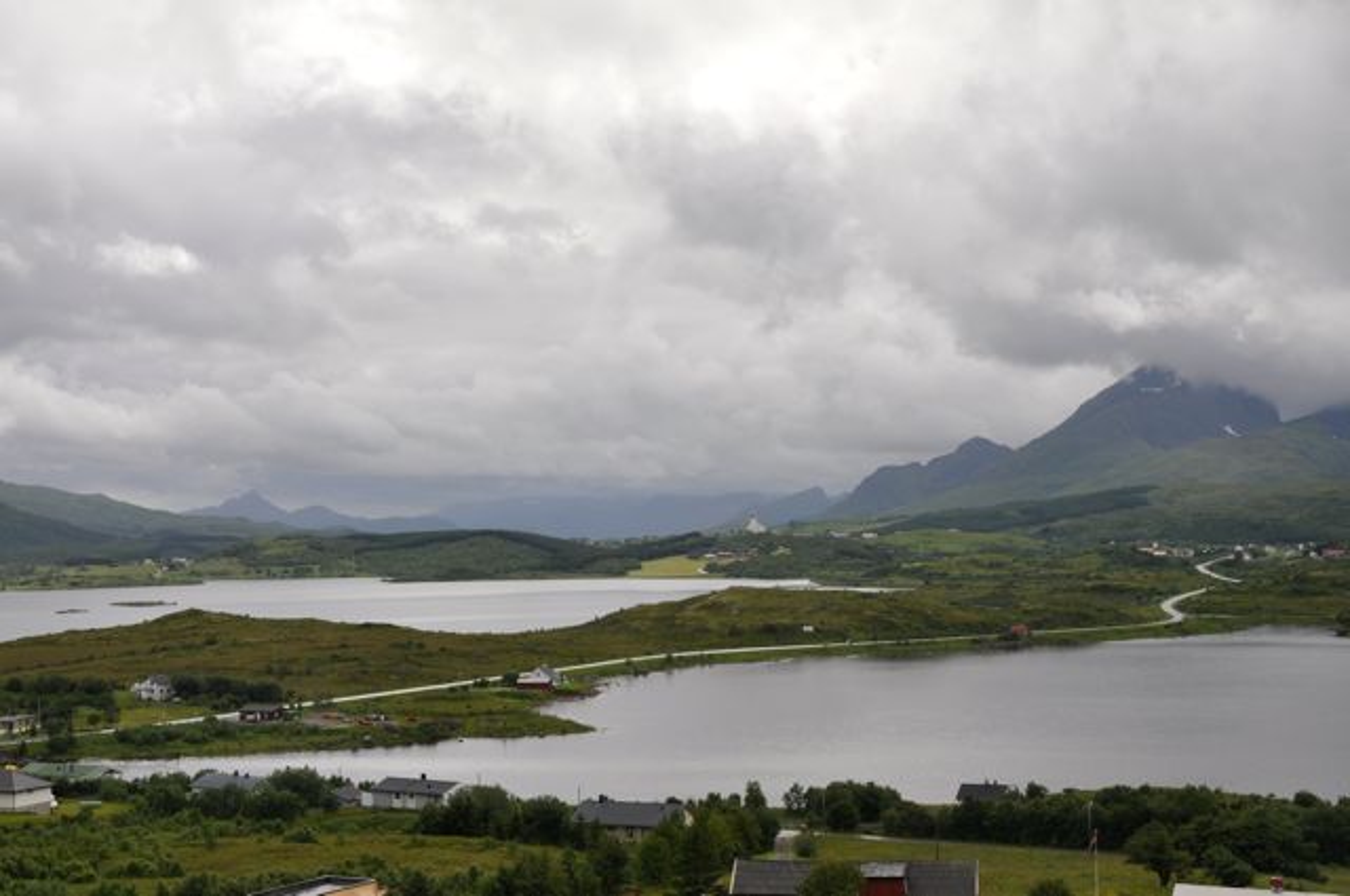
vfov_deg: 23.7
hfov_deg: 35.1
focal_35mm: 57
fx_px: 2135
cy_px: 448
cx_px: 675
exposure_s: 1/250
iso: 200
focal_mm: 38
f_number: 10
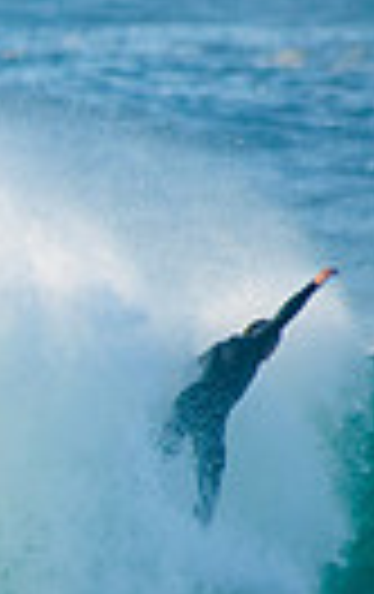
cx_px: -829
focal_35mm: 2237
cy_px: 754
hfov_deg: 0.6
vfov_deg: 0.9
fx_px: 36324
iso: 400
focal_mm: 500
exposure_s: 1/1600
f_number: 5.6
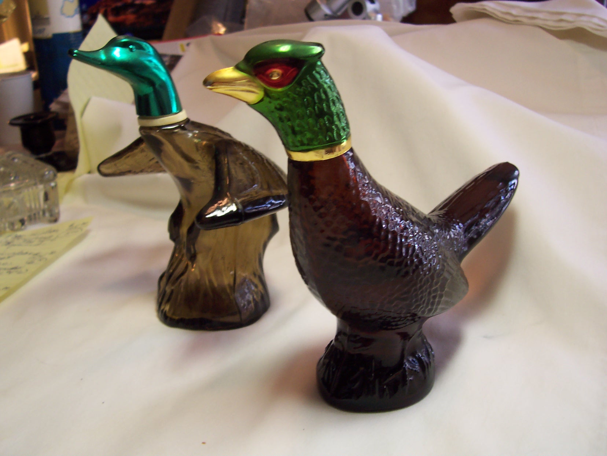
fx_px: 649
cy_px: 228
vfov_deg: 38.7
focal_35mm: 37
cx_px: 304
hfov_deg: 50.1
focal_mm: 5.6
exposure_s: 1/30
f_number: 2.8
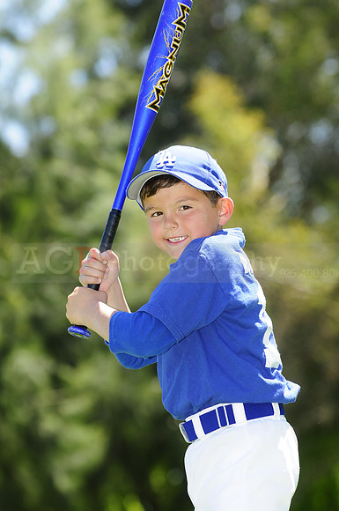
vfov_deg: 11.0
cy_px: 256
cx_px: 170
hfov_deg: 7.3
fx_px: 2656
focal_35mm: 188
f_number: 4
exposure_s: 1/640
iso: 200
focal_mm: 125
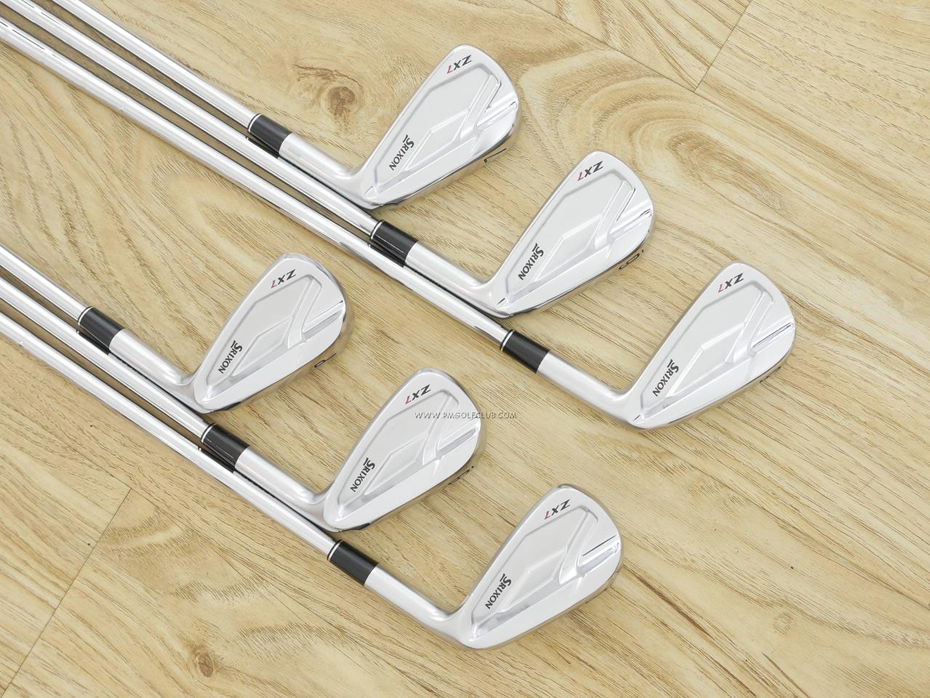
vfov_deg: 29.1
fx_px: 1344
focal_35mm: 50
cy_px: 349
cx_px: 465
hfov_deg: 38.2
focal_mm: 25
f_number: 4.5
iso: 1600
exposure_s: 1/50
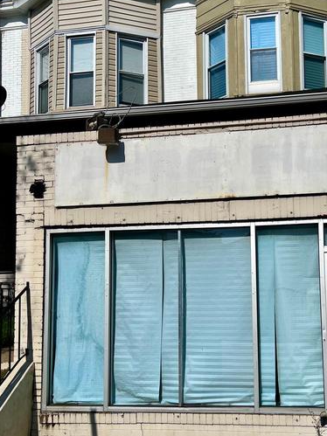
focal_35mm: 40
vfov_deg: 46.6
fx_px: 504
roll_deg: +1.5
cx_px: 236
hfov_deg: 35.3
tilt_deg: +7.2
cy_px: 260
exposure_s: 1/16393
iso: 50
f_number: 1.5
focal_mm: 5.7
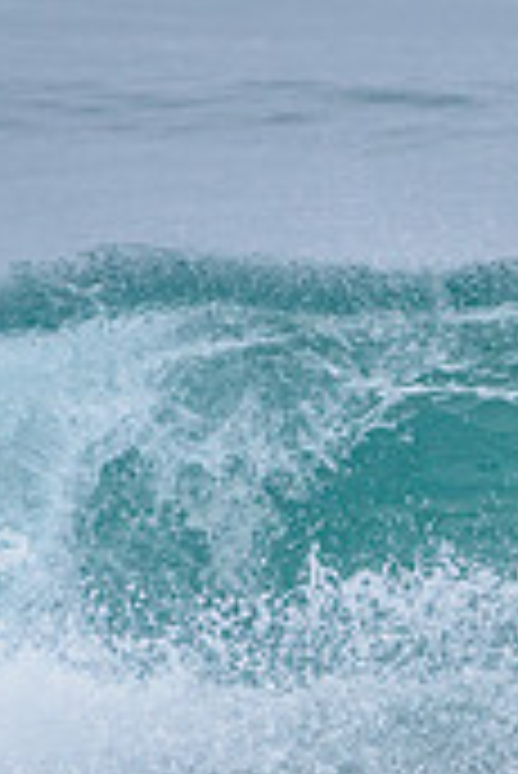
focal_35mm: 2067
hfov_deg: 0.7
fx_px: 44520
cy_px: 545
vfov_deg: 1.0
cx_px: 906
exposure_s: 1/2000
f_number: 5.6
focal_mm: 500
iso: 1600
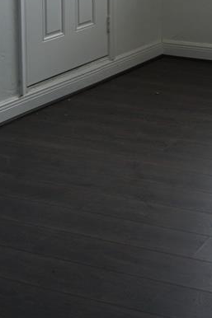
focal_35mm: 87
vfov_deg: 21.8
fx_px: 769
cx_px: 236
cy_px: -57
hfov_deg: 15.3
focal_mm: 28
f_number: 4
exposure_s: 1/160
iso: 125
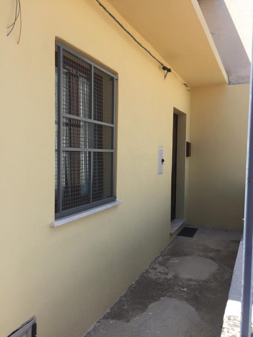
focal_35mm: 29
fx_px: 283
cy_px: 168
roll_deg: +0.8
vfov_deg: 61.7
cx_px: 126
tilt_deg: -2.4
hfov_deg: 48.2
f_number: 2.2
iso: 32
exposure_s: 1/706
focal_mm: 4.15
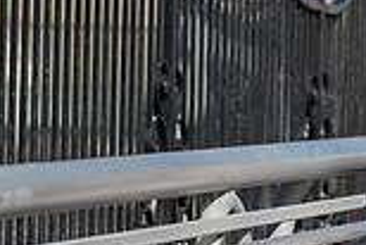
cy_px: 137
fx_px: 3409
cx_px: 342
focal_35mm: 335
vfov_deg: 4.1
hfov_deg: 6.1
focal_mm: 89
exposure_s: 1/5000
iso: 100
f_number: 2.8
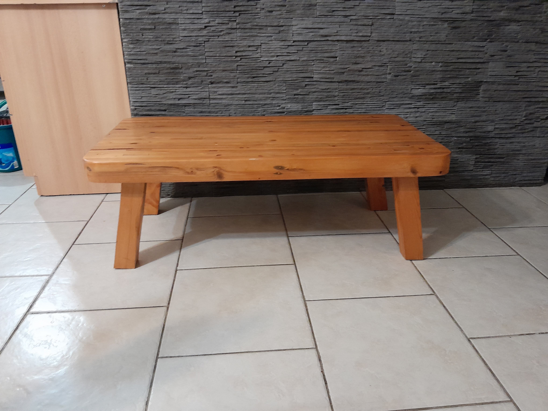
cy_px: 206
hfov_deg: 67.3
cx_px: 274
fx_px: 412
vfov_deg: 53.1
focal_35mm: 26
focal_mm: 3.98
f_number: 1.8
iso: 640
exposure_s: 1/25
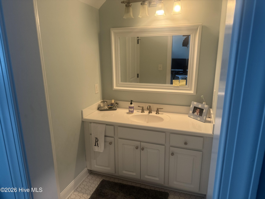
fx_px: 184
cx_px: 132
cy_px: 100
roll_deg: -0.1
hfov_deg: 71.6
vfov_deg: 56.8
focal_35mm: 24
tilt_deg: -13.5
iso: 200
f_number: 1.78
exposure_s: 1/60
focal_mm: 6.76
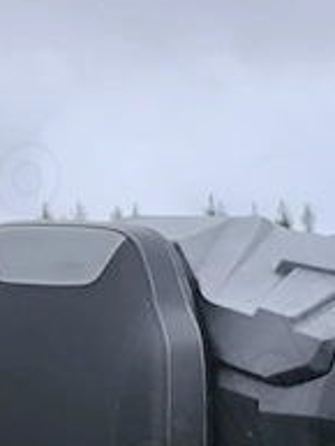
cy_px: 453
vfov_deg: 3.1
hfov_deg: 2.3
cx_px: -460
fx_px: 8288
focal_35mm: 643
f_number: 1.65
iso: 50
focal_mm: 6.14
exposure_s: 1/600
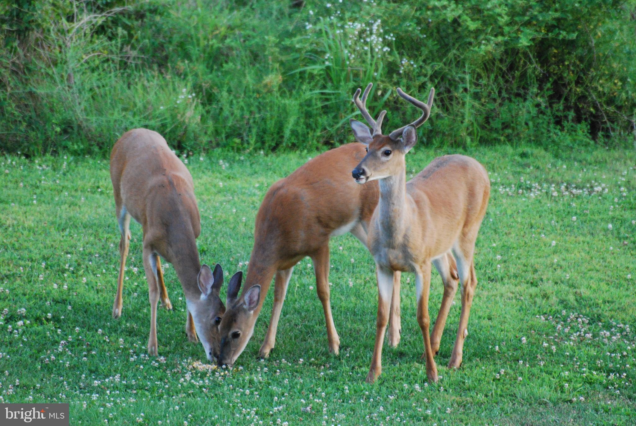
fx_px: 7958
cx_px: 318
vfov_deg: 3.1
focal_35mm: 450
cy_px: 213
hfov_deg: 4.6
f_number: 5.6
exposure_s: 1/250
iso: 1600
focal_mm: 300
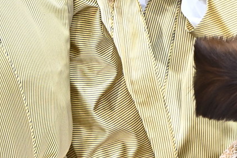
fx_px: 13136
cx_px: 303
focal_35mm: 1997
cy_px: 152
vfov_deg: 0.7
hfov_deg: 1.0
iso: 5000
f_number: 6.3
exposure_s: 1/100
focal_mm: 600
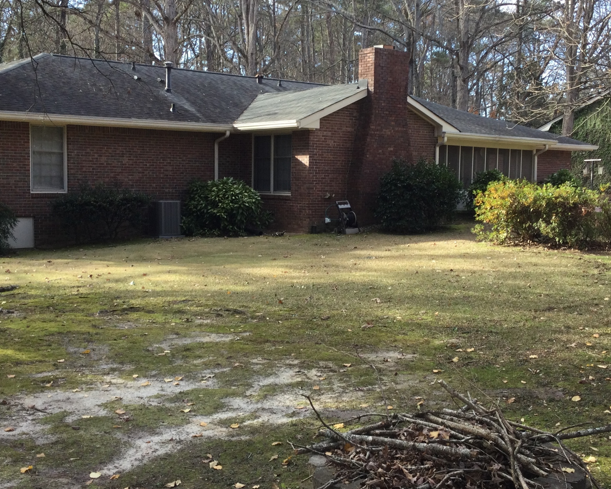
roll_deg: -1.0
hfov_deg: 37.3
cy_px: 250
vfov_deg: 30.2
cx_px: 307
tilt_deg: -6.3
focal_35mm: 50
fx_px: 904
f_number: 2.4
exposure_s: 1/144
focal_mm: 3.3
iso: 25
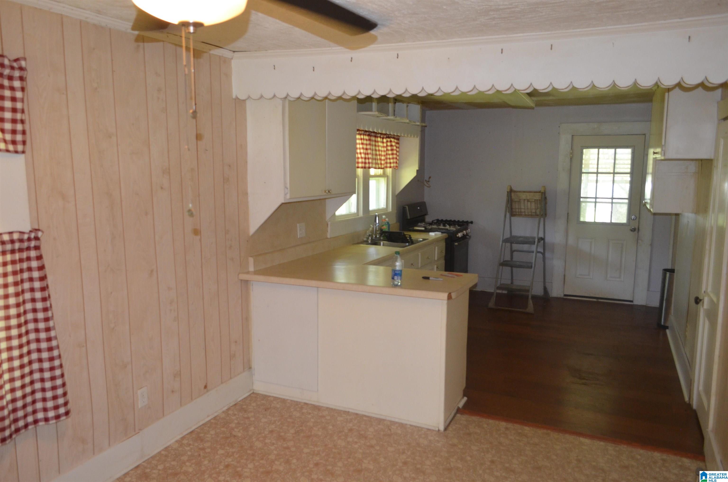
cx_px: 364
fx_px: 545
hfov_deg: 67.5
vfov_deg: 47.7
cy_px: 241
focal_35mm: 27
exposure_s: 1/60
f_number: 3.5
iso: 1250
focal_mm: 18
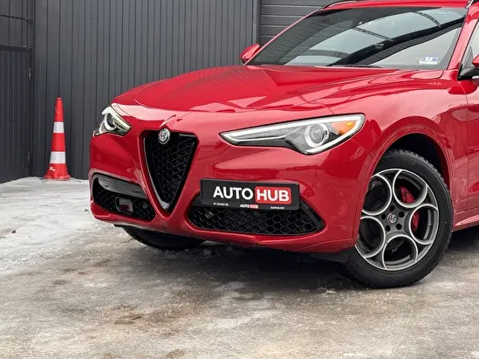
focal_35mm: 70
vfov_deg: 20.9
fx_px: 968
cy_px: 114
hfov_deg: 27.5
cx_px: 346
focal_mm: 6.76
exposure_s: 1/98
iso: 80
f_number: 1.78
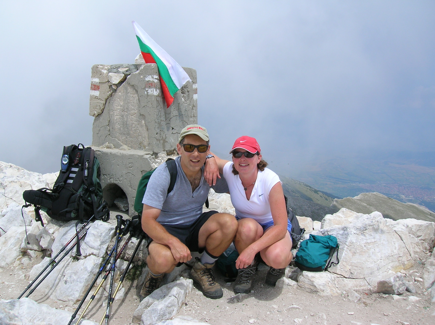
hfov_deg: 54.0
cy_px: 162
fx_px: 427
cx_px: 218
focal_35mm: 34
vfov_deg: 41.7
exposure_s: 1/570
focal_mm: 5.7
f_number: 4.9
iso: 50
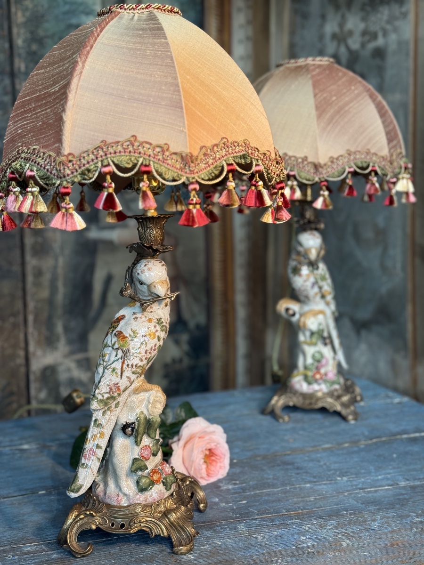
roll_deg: +2.1
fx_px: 784
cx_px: 212
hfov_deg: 30.3
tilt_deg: -7.1
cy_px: 282
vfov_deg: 39.7
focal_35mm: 48
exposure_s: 1/50
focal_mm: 6.76
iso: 100
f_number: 1.78
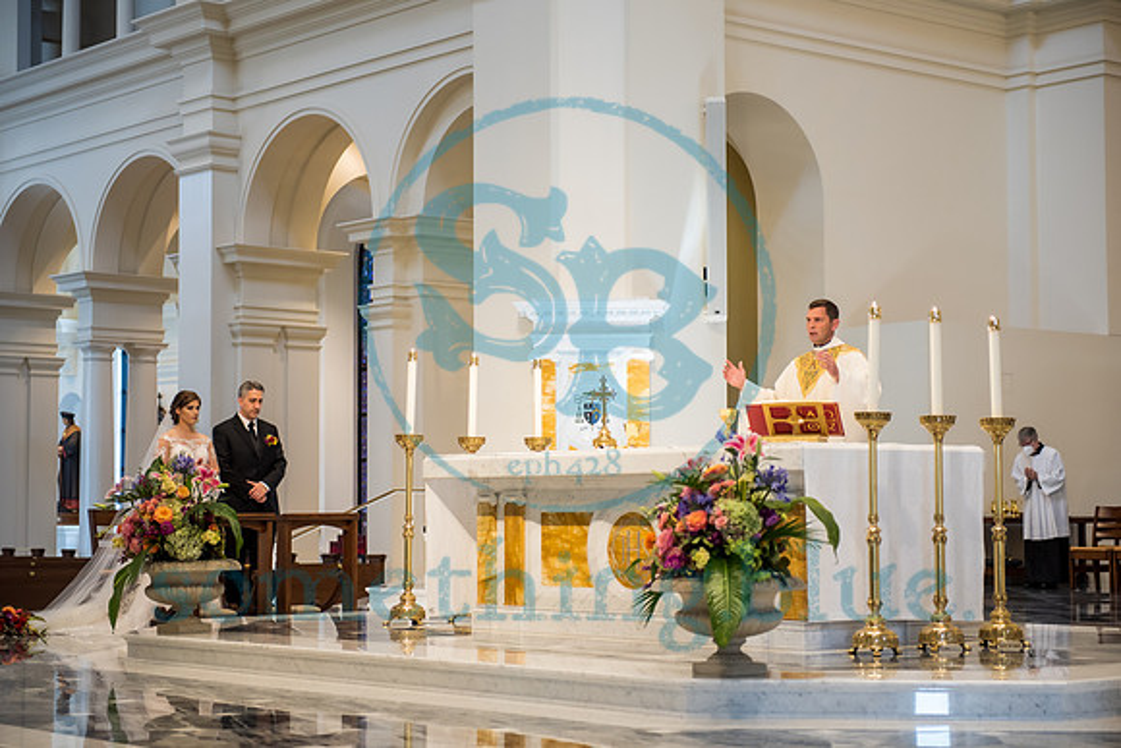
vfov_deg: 19.3
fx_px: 2198
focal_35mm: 71
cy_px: 374
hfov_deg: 28.6
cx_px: 563
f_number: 2.8
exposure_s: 1/200
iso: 1000
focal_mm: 70
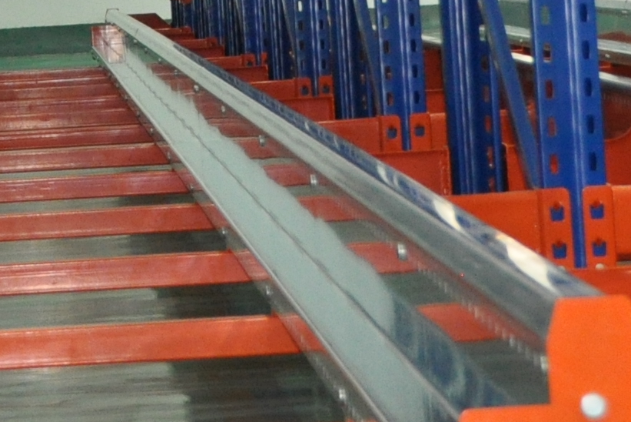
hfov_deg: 9.4
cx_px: 55
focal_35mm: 219
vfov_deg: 6.1
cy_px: -356
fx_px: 3840
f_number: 4
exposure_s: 1/60
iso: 800
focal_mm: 28
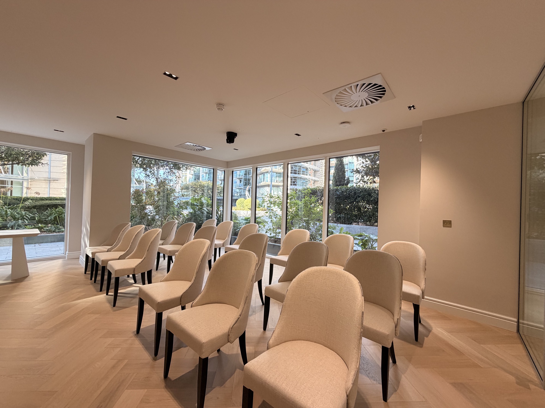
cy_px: 204
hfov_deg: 102.1
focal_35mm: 14
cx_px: 272
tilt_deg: +0.7
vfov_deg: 85.7
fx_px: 220
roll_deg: -1.3
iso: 125
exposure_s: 1/121
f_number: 2.2
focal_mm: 2.22
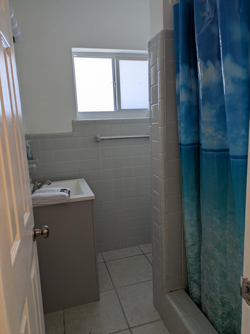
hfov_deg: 54.9
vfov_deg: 69.4
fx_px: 241
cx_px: 125
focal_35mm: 25
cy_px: 167
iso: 75
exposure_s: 1/120
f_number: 1.89
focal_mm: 5.43
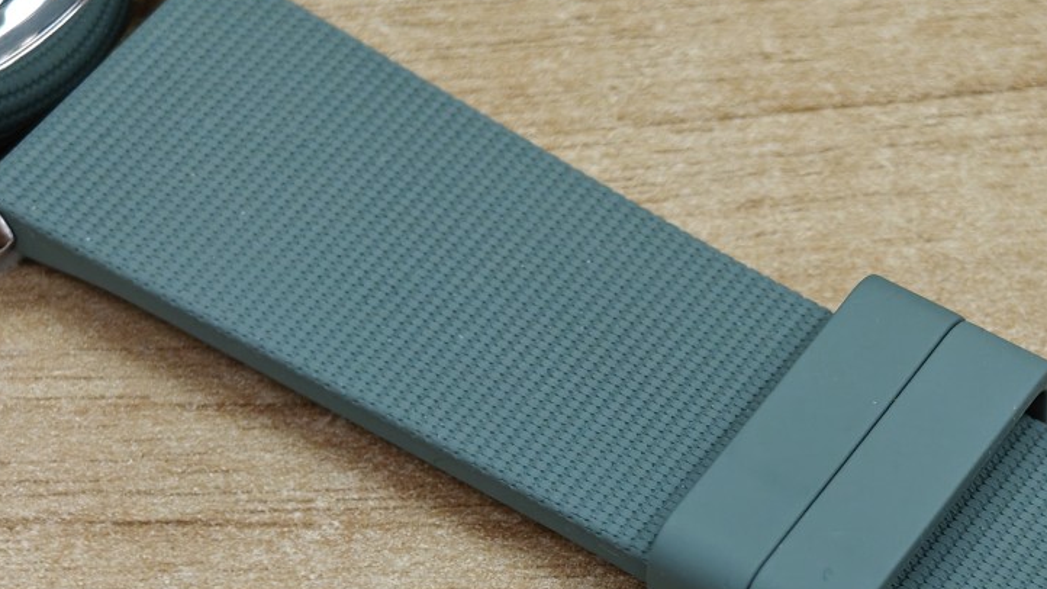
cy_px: 483
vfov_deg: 8.0
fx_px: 4220
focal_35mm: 152
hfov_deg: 14.1
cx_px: 851
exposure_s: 1/50
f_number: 2.6
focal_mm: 13.3
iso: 800
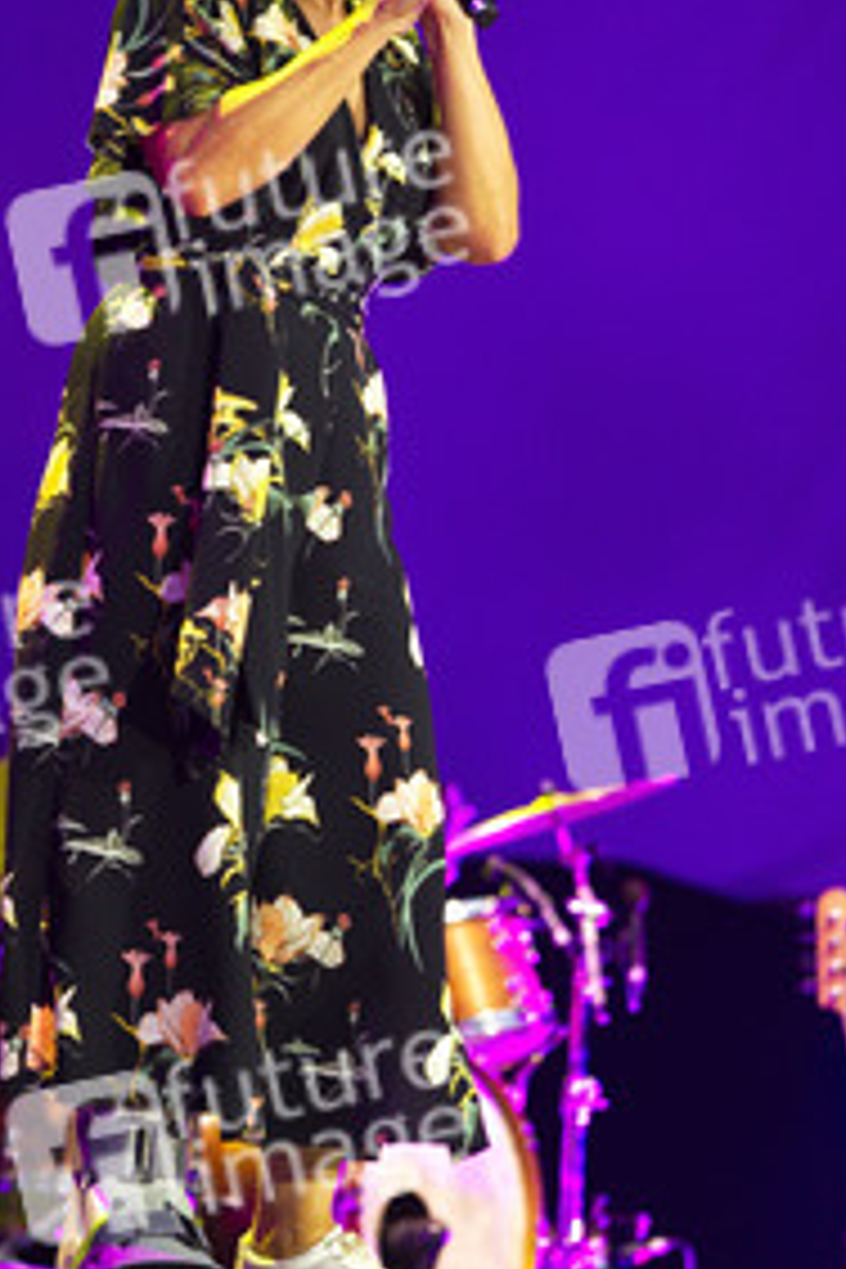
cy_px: 464
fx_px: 5005
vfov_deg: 14.4
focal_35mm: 142
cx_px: 371
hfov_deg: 9.7
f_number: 2.8
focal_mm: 100
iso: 1600
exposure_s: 1/160
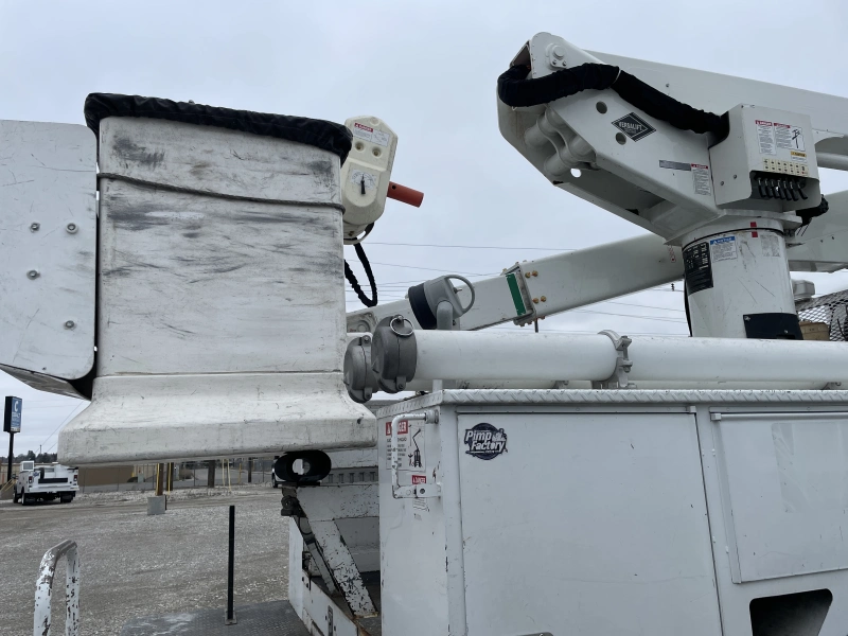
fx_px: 637
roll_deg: +3.2
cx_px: 424
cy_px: 318
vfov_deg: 53.1
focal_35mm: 26
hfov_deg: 67.3
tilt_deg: +10.1
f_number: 1.6
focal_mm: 4.2
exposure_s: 1/1401
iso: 32
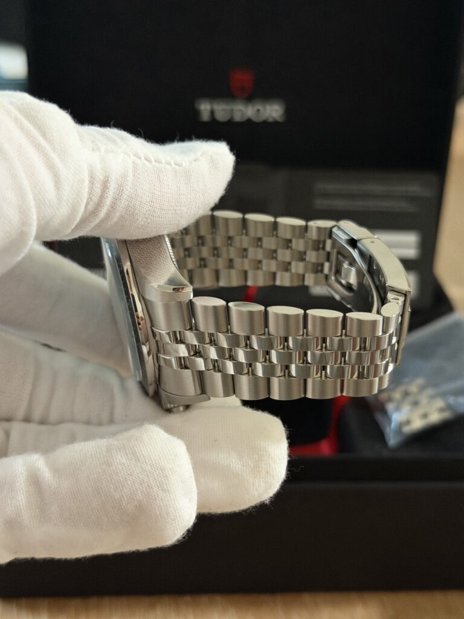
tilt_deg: -28.9
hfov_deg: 30.3
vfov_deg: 39.7
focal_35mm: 48
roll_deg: -2.3
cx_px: 232
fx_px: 858
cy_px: 310
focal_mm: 6.76
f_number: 1.78
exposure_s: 1/30
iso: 640
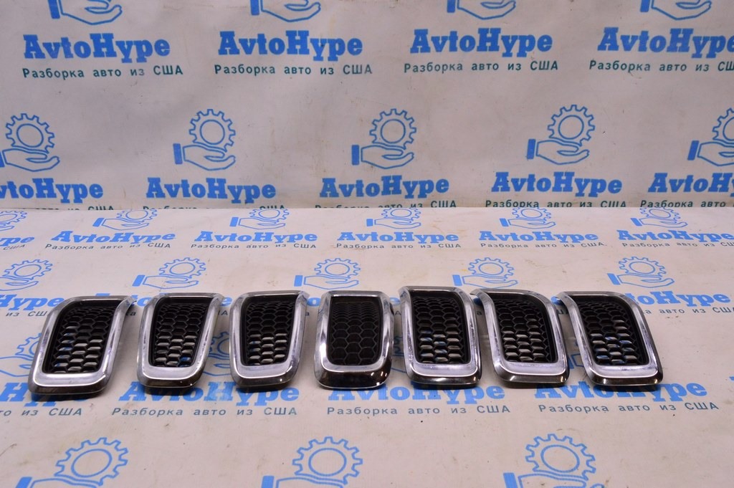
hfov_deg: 57.3
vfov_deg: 39.9
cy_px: 244
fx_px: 672
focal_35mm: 33
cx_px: 367
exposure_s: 1/125
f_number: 8
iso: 1600
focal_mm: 22
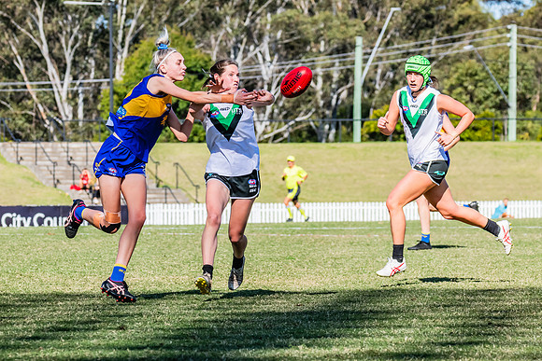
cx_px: 164
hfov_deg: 6.8
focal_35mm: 304
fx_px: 4572
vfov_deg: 4.5
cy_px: 106
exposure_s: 1/1250
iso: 640
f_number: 9
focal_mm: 195
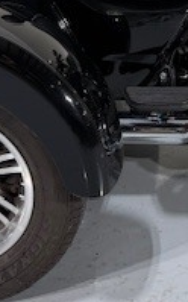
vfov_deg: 23.5
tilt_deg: -14.6
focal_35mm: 82
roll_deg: +0.2
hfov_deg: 15.5
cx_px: 200
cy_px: -41
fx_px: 674
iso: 125
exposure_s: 1/60
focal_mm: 6.76
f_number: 1.78
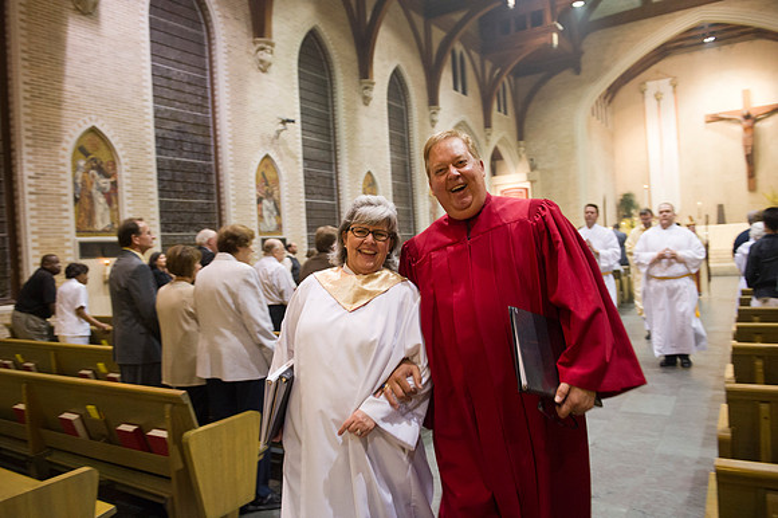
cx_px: 389
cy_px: 259
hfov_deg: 67.4
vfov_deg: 47.9
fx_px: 583
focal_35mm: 27
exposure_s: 1/80
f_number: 3.5
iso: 2000
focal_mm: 27
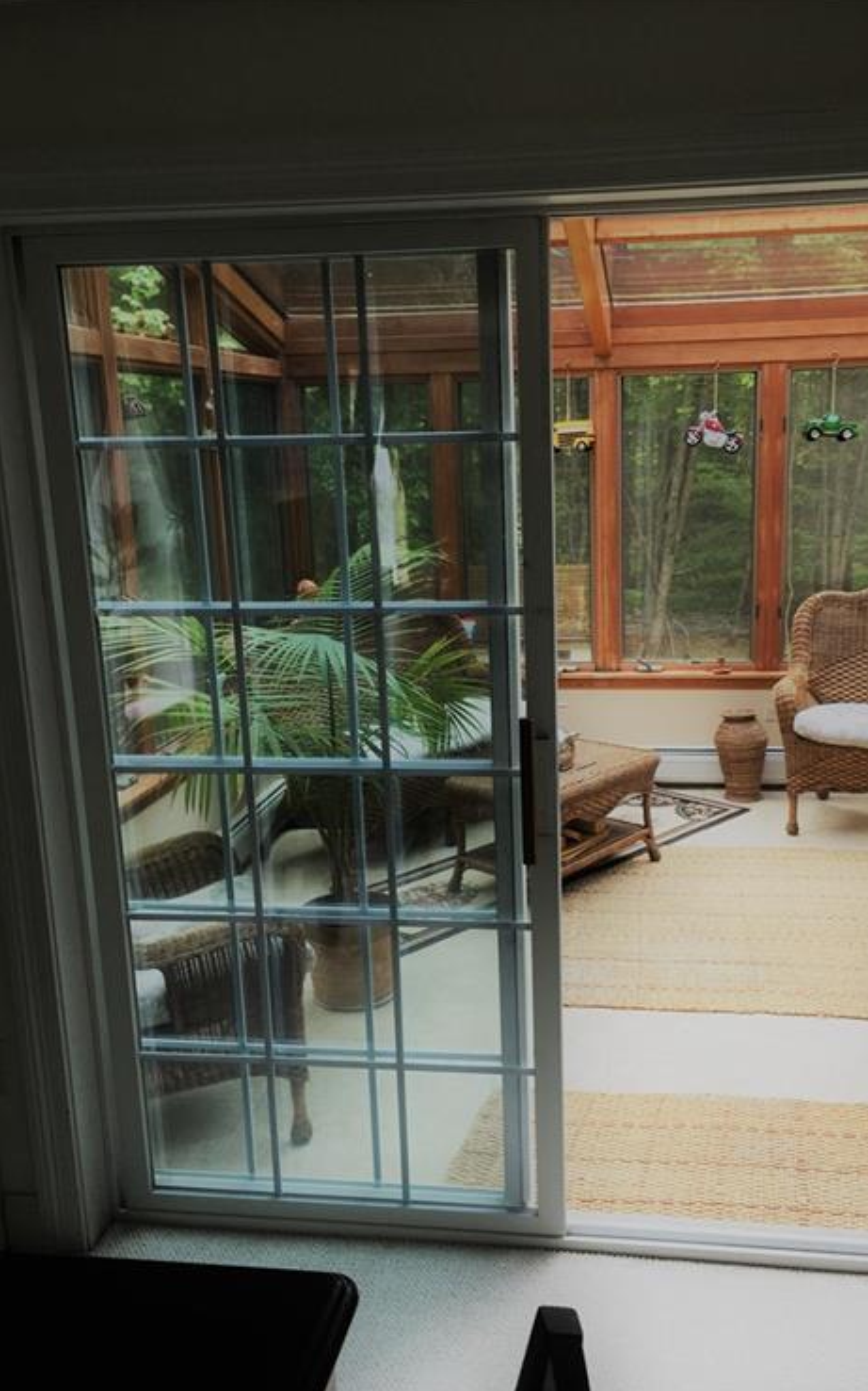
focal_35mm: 32
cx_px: 523
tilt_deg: -14.0
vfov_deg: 59.7
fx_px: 1212
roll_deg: -1.3
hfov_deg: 39.2
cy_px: 716
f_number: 2.2
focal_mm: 4.15
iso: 32
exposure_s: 1/60
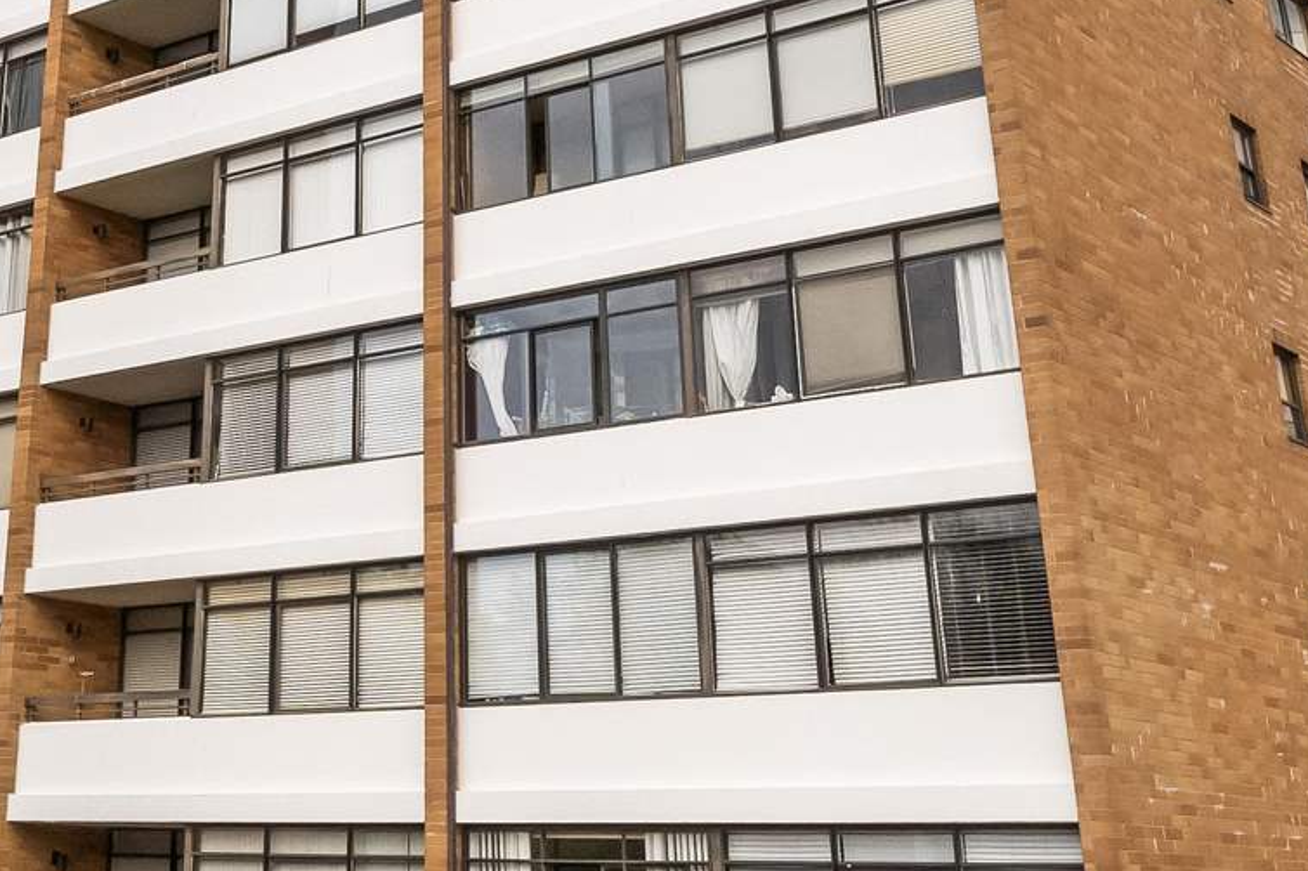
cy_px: -179
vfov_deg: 22.6
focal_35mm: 55
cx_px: 304
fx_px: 1999
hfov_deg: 35.3
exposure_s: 1/1000
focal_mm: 9
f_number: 9
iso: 250
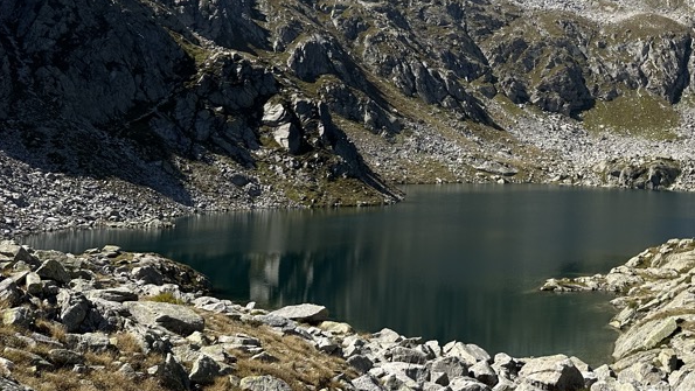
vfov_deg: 26.1
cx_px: 588
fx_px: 829
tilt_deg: +5.4
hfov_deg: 42.7
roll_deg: -2.4
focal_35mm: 45
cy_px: 82
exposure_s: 1/4545
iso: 80
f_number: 1.78
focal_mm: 6.86
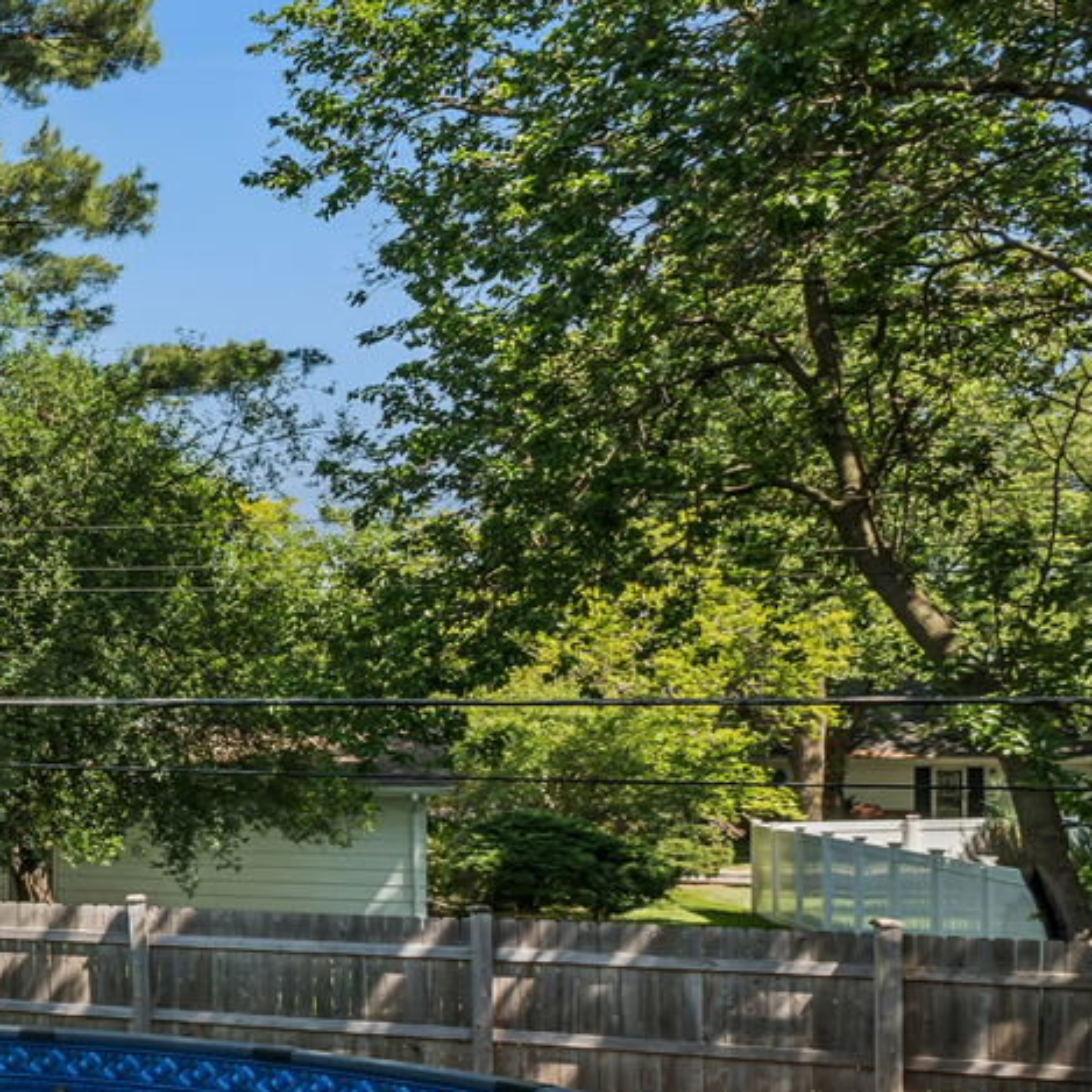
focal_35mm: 50
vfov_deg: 33.6
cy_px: 764
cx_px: -669
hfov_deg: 24.1
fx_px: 1785
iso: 400
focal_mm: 17
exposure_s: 1/125
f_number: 11
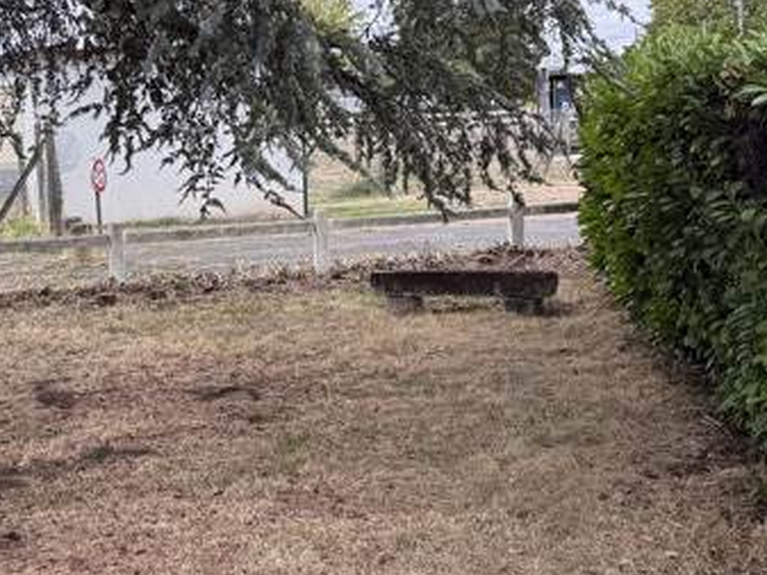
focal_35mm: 57
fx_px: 1263
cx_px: 214
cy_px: 282
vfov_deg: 25.7
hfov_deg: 33.3
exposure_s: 1/868
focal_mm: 6.76
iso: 100
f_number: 1.78
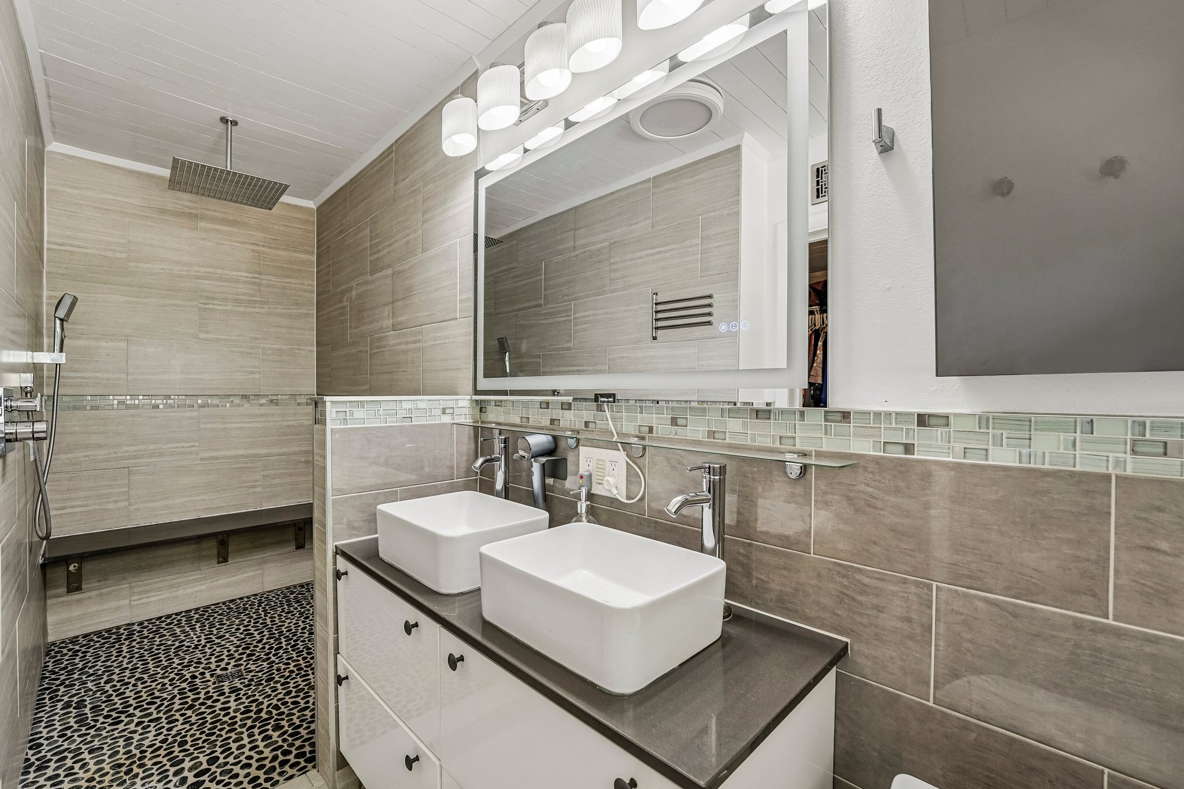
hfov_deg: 104.3
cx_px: 592
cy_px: 394
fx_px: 460
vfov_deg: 81.2
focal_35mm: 14
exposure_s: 1/15
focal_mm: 14
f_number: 8
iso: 400
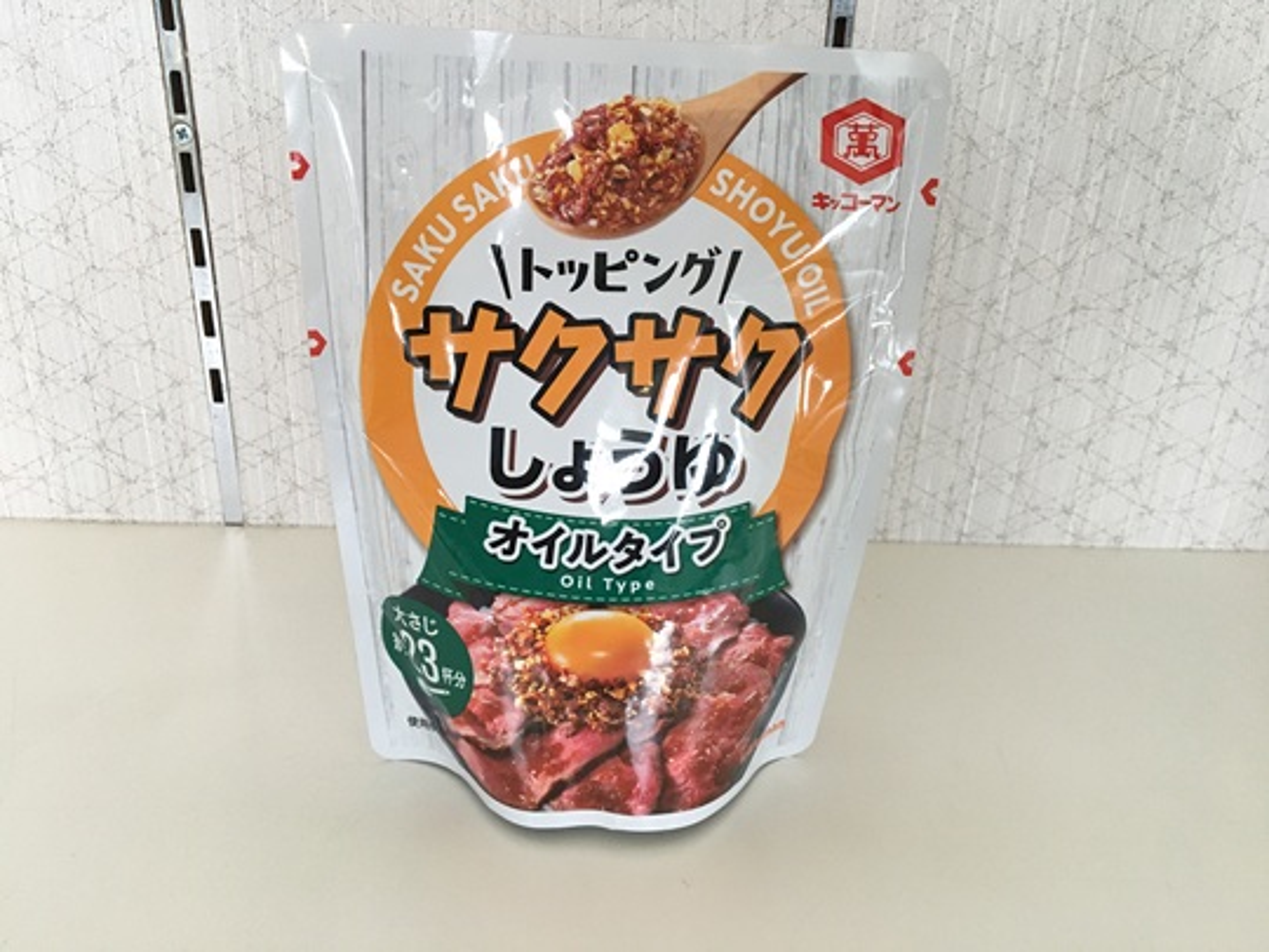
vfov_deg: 48.2
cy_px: 476
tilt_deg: -24.9
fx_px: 1063
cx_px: 634
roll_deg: -2.9
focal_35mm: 29
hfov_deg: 61.7
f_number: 2.2
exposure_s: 1/30
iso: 125
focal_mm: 4.15
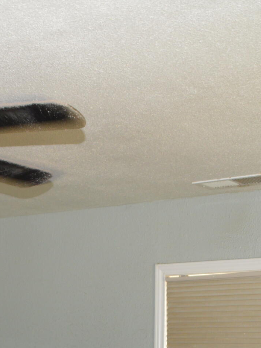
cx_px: 42
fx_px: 824
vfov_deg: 23.2
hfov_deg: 17.8
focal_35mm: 82
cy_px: 312
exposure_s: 1/60
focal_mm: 18
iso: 400
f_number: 3.5
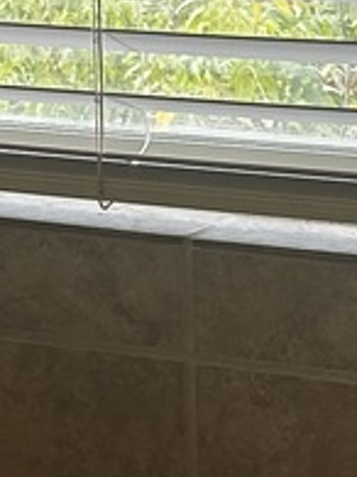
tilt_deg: -17.3
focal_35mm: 192
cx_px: 61
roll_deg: -0.1
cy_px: 475
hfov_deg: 7.7
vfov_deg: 10.2
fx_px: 2643
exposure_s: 1/242
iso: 40
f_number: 1.5
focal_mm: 5.7
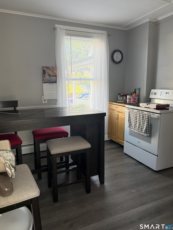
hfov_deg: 54.9
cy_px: 111
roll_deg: +1.0
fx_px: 167
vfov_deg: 69.4
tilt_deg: -5.9
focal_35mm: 25
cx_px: 86
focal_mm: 6.76
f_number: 1.78
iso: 200
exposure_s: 1/81
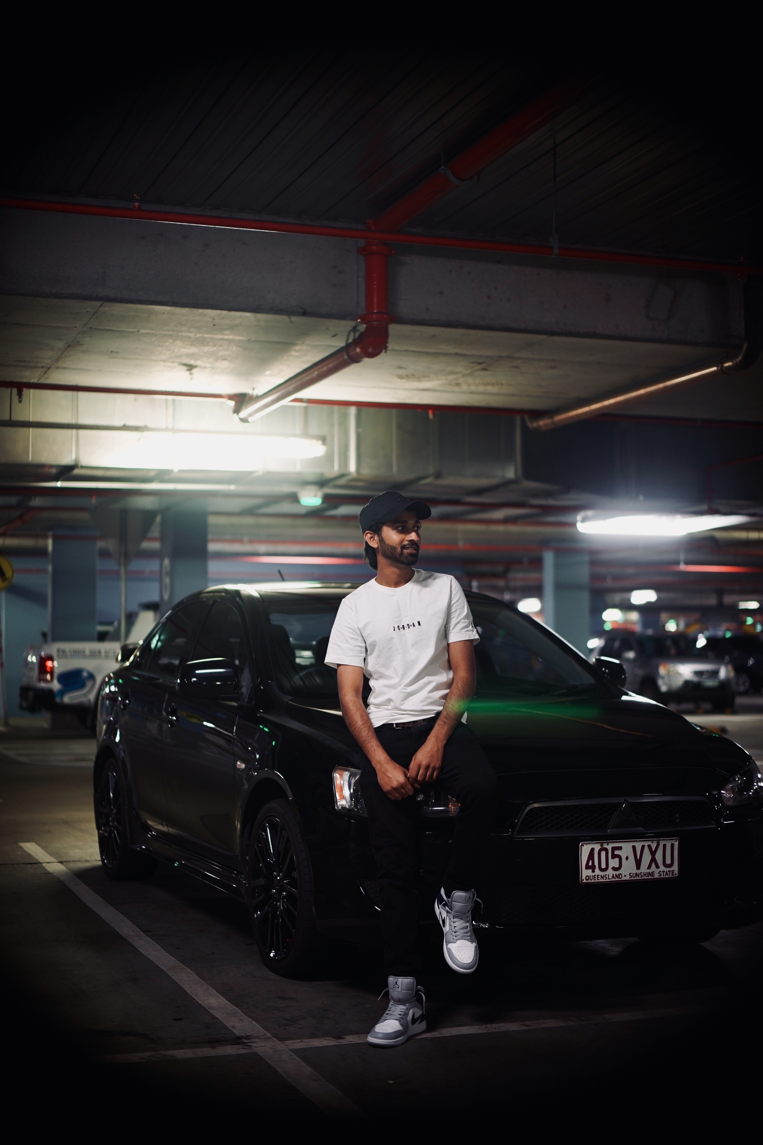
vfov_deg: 39.6
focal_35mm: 50
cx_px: 382
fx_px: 1589
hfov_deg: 27.0
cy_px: 572
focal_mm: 50
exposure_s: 1/30
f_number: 1.8
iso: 320
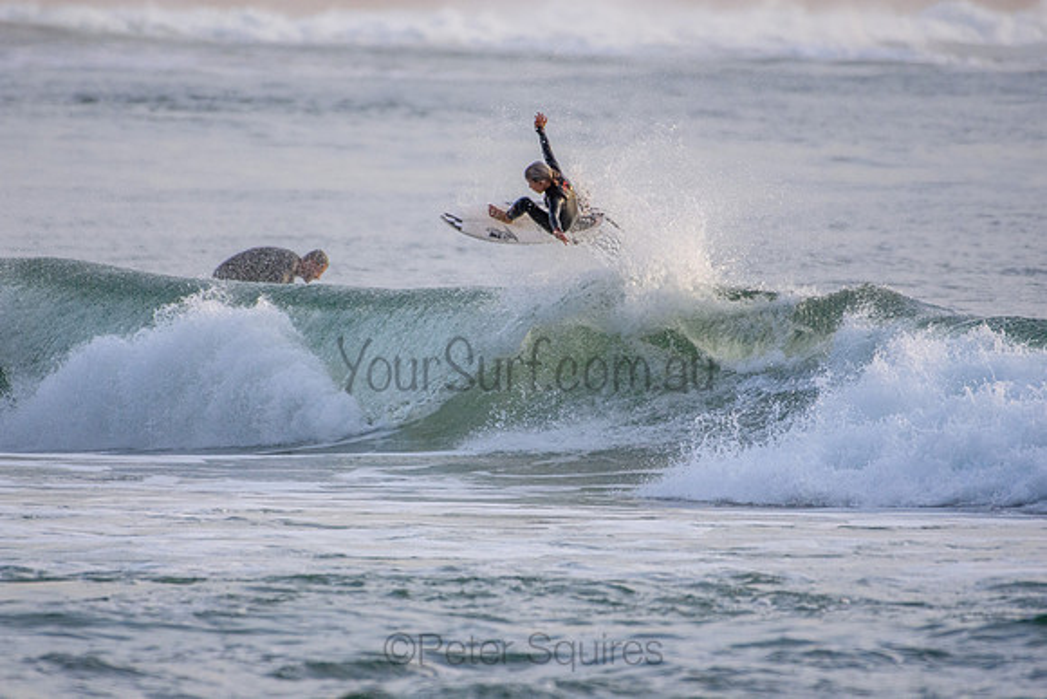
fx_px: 21817
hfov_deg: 2.7
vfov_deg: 1.8
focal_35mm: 750
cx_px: 524
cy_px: 350
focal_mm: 500
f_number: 5.6
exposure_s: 1/2000
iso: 800
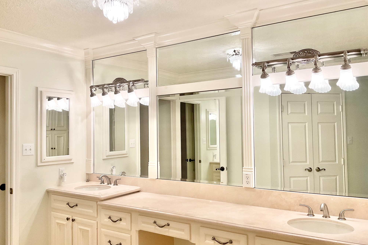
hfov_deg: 60.3
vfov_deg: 42.3
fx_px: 317
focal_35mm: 31
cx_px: 185
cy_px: 122
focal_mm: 3
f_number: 1.8
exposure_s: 1/120
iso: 64
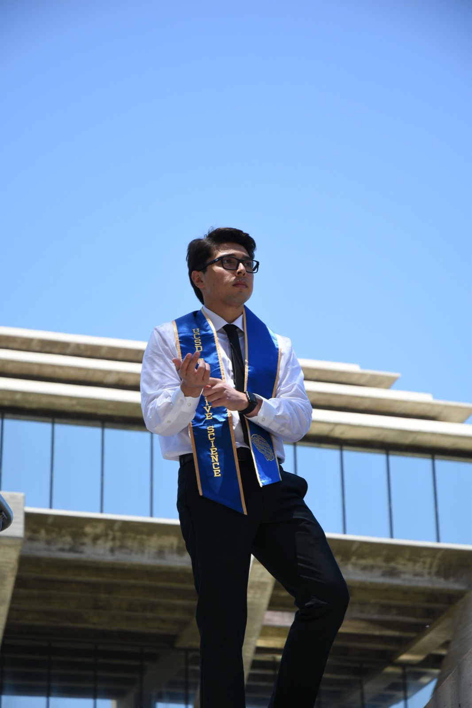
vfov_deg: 19.5
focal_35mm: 105
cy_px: 354
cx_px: 236
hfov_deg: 13.0
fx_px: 2066
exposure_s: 1/500
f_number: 4.5
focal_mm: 70
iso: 200
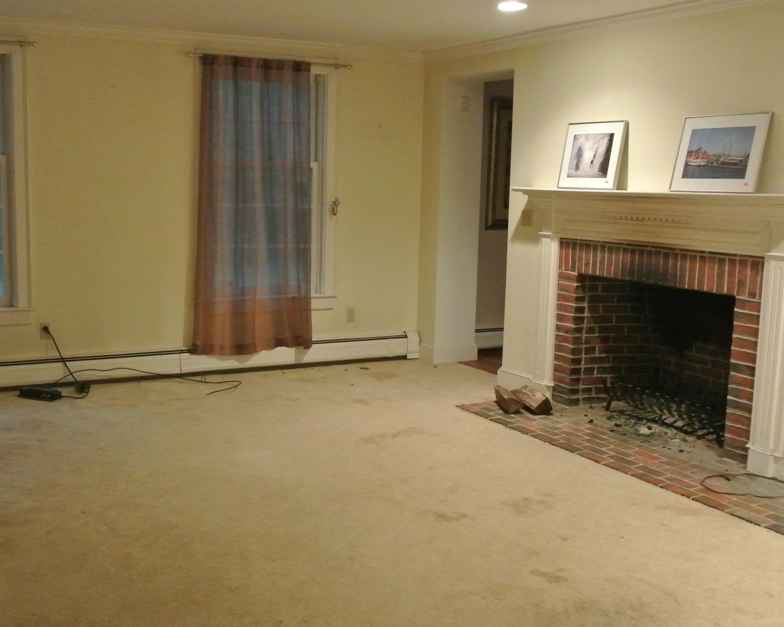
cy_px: 317
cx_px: 327
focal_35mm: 40
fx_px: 928
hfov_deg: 45.6
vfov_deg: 37.3
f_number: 4
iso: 3200
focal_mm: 13.1
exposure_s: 1/25
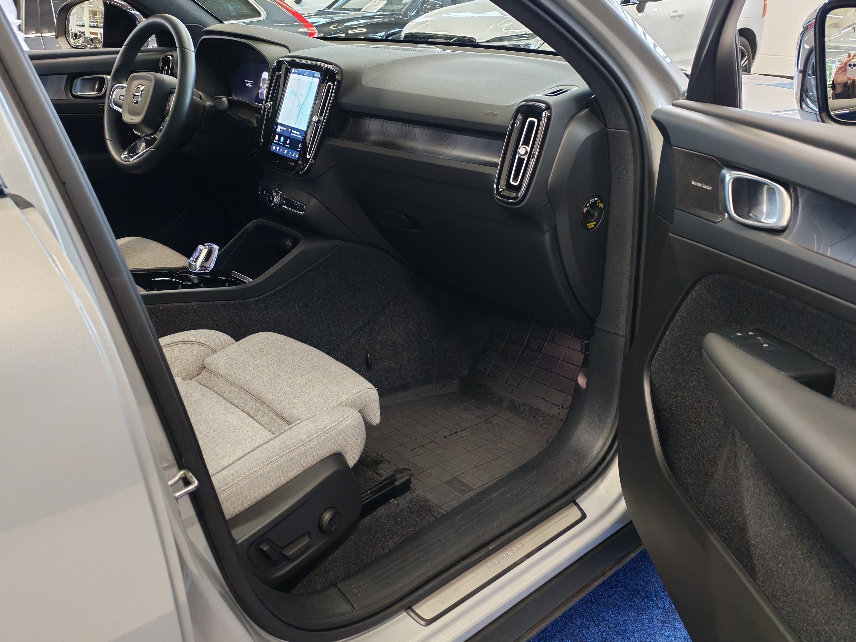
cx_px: 428
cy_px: 321
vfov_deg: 41.8
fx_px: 841
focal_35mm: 34
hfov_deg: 54.0
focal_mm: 6.12
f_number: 1.9
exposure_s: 1/100
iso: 800
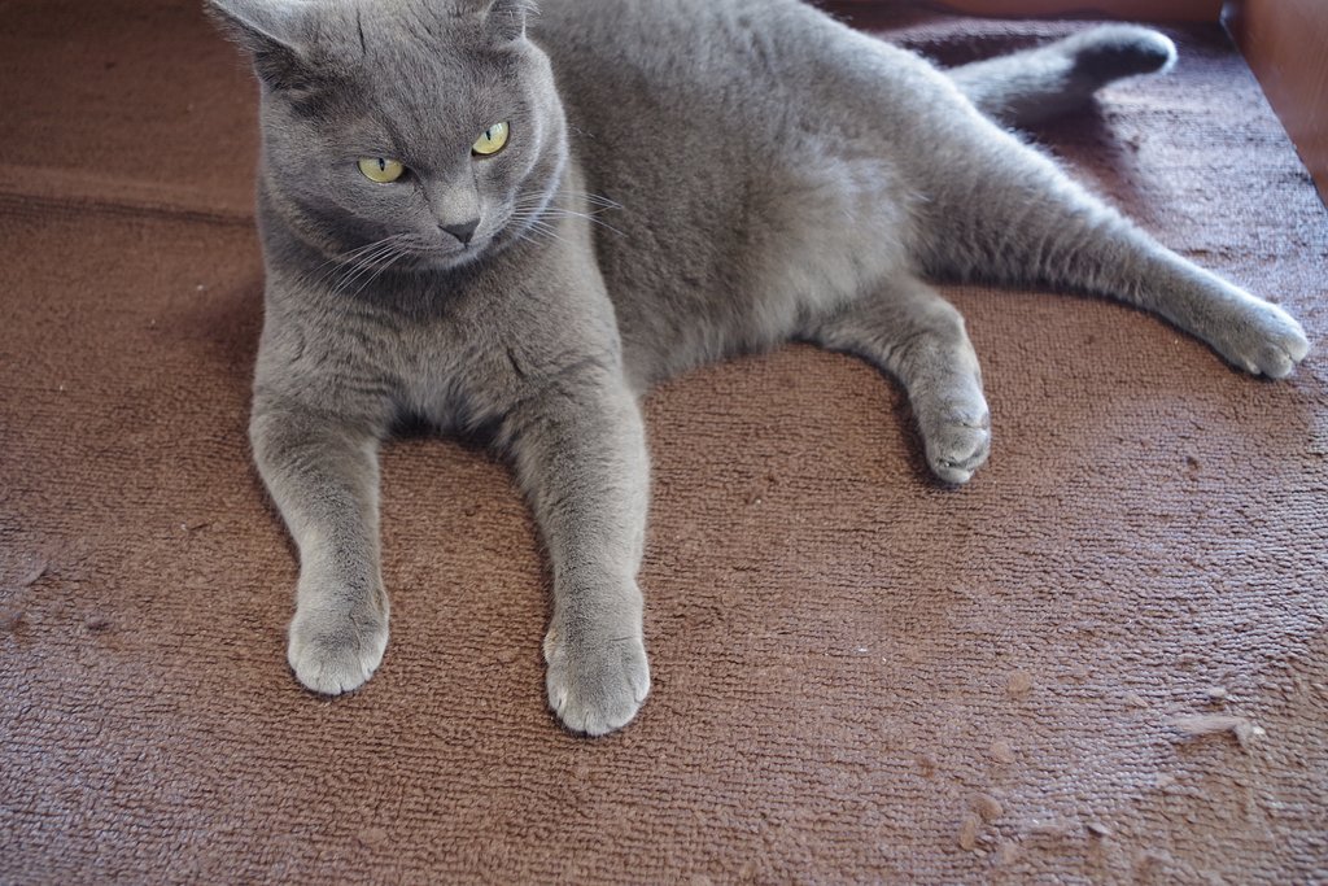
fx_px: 1328
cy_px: 443
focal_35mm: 36
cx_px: 664
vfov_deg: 36.9
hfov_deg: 53.1
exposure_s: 1/10
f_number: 4.5
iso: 800
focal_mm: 24
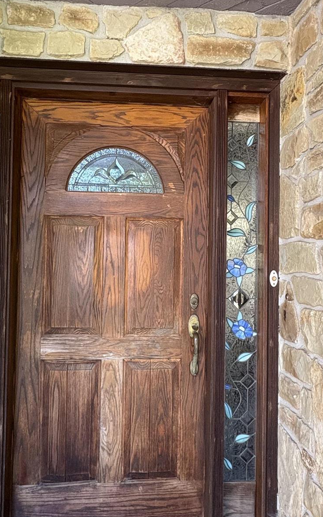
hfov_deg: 43.1
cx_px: 152
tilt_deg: +2.1
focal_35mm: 29
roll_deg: -0.9
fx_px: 408
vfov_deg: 64.6
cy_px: 249
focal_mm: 2.22
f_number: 2.2
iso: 250
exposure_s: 1/65
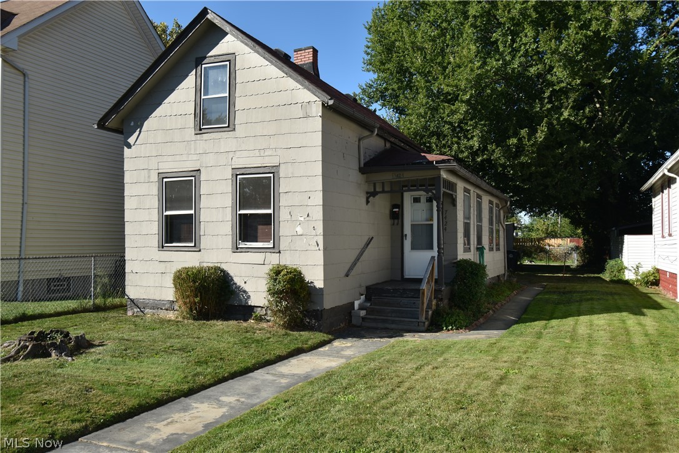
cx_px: 340
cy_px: 226
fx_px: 566
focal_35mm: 30
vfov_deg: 43.6
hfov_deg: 61.9
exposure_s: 1/200
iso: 100
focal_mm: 20
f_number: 9
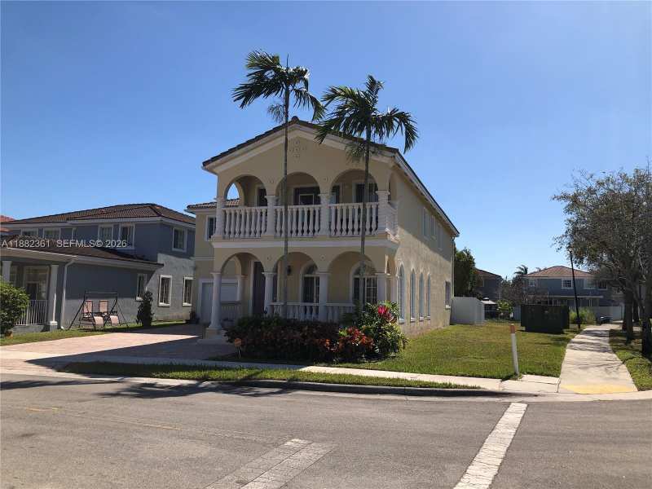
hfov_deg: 63.4
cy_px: 244
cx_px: 326
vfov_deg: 49.7
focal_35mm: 28
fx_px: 527
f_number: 1.8
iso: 20
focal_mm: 3.99
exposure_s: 1/2525
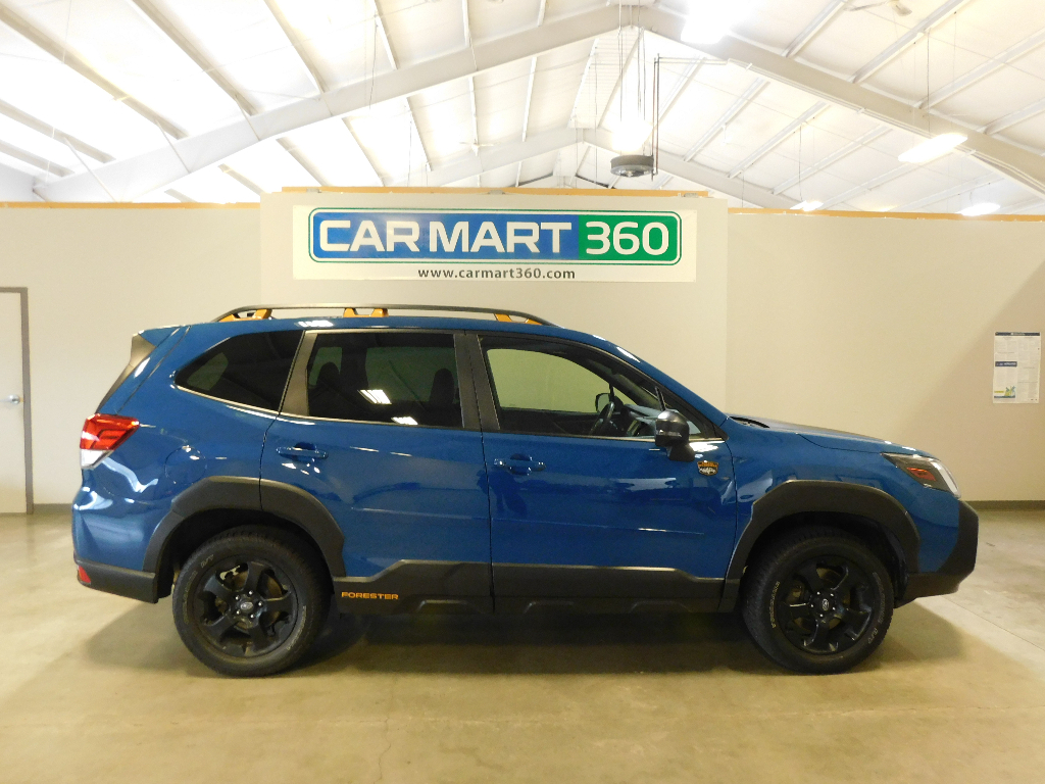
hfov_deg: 73.9
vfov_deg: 58.9
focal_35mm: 23
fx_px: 694
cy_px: 392
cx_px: 522
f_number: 3
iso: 400
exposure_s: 1/20
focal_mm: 4
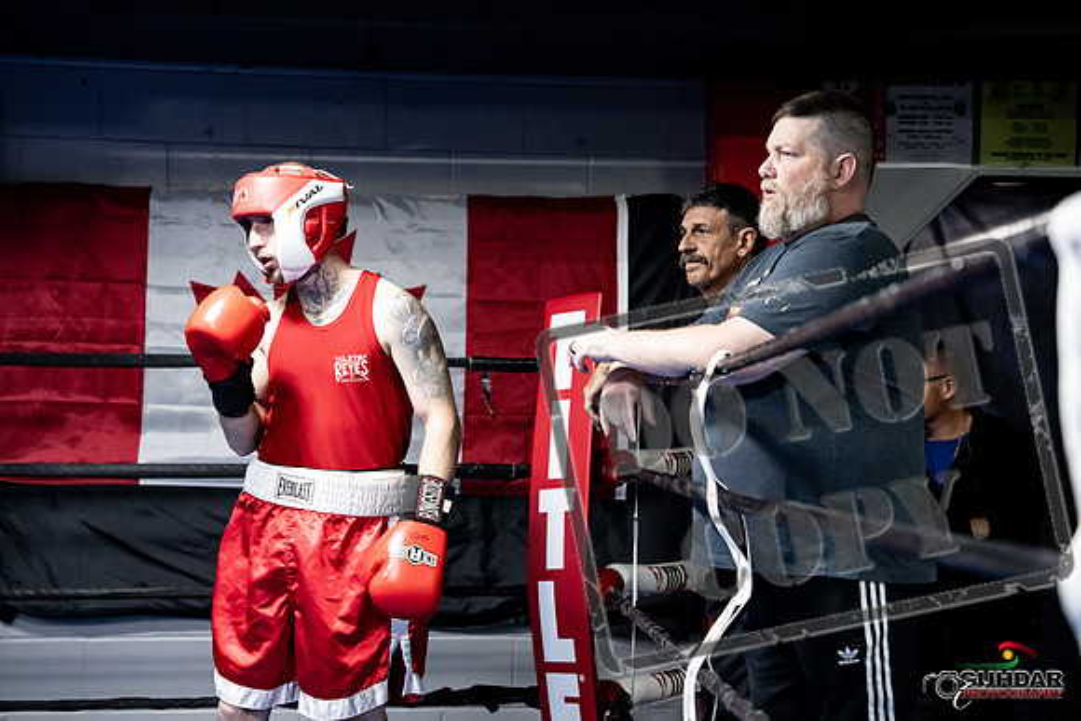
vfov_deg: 21.6
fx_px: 1892
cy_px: 360
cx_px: 540
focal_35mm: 63
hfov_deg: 31.9
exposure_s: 1/1000
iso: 8000
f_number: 2.8
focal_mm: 63
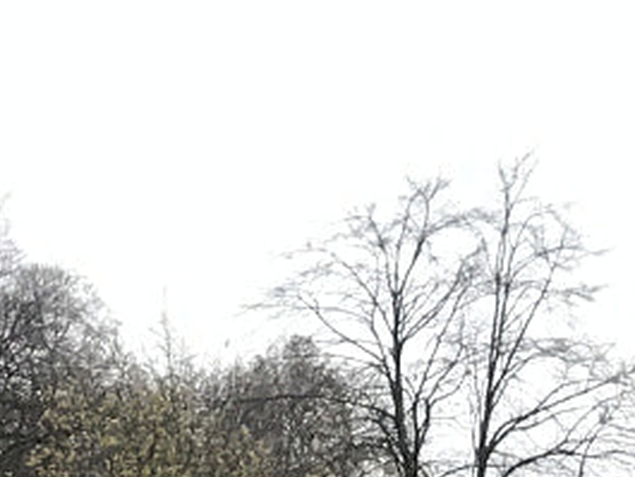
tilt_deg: -7.9
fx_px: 3102
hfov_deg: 11.7
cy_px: 1256
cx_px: 168
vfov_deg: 7.9
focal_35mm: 169
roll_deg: -2.4
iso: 32
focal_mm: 3.99
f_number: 1.8
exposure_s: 1/100
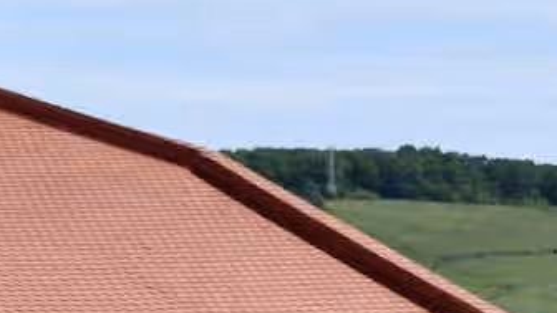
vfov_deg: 6.0
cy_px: 298
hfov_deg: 9.9
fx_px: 2983
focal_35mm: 202
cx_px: -559
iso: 100
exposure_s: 1/400
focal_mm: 24
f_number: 10
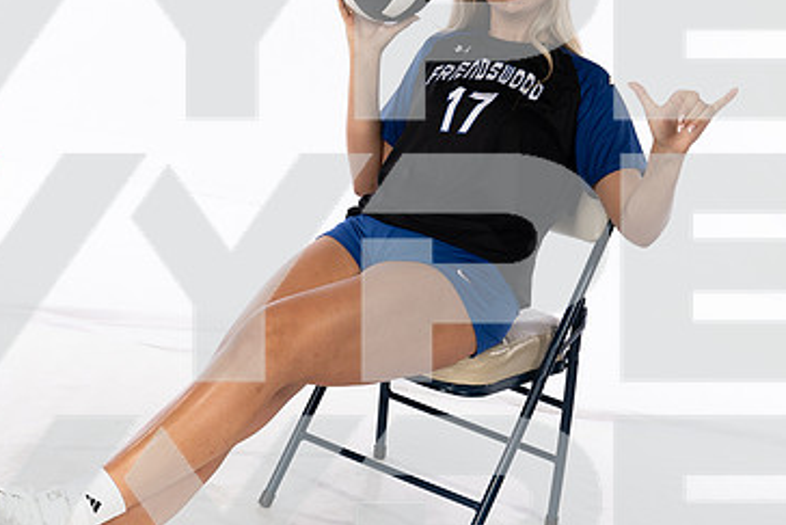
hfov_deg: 27.3
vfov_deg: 18.4
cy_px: 273
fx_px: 1616
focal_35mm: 74
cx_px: 350
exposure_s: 1/250
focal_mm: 37
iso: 200
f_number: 7.1
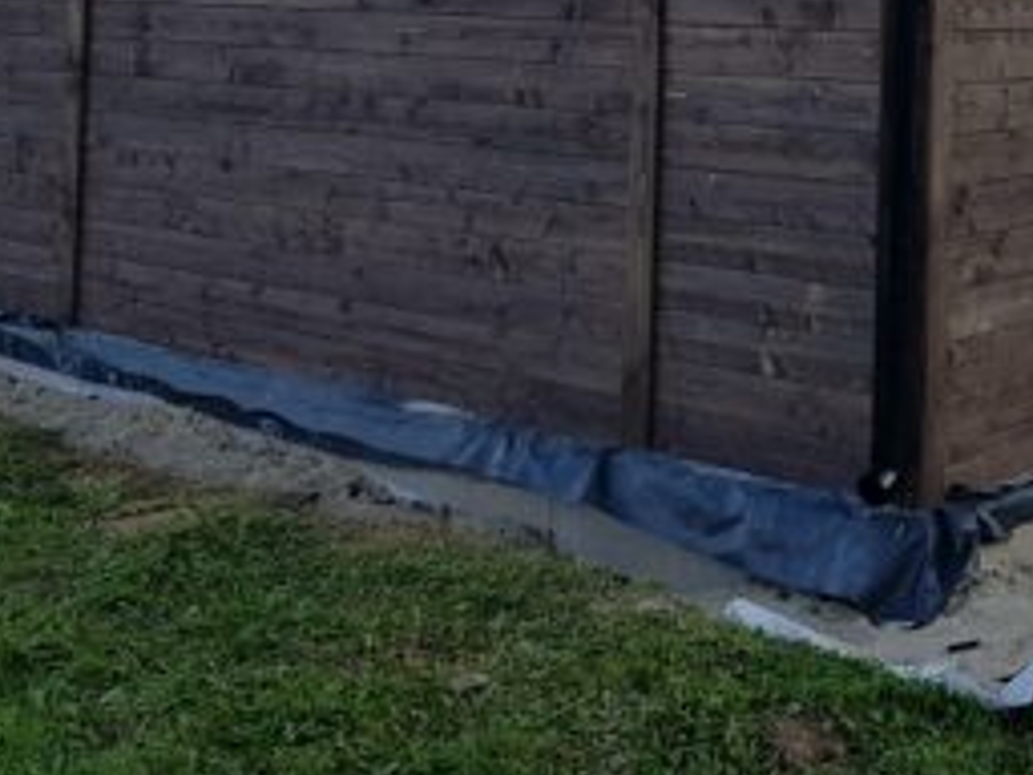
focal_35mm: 61
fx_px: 1820
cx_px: 799
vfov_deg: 22.4
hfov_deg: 31.0
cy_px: -113
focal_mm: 4.2
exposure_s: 1/564
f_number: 1.7
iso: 40
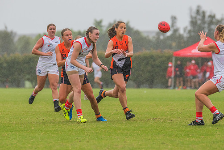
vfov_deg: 3.2
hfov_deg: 4.8
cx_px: 101
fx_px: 2645
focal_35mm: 425
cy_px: 76
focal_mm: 300
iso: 800
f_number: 6.3
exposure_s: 1/2000
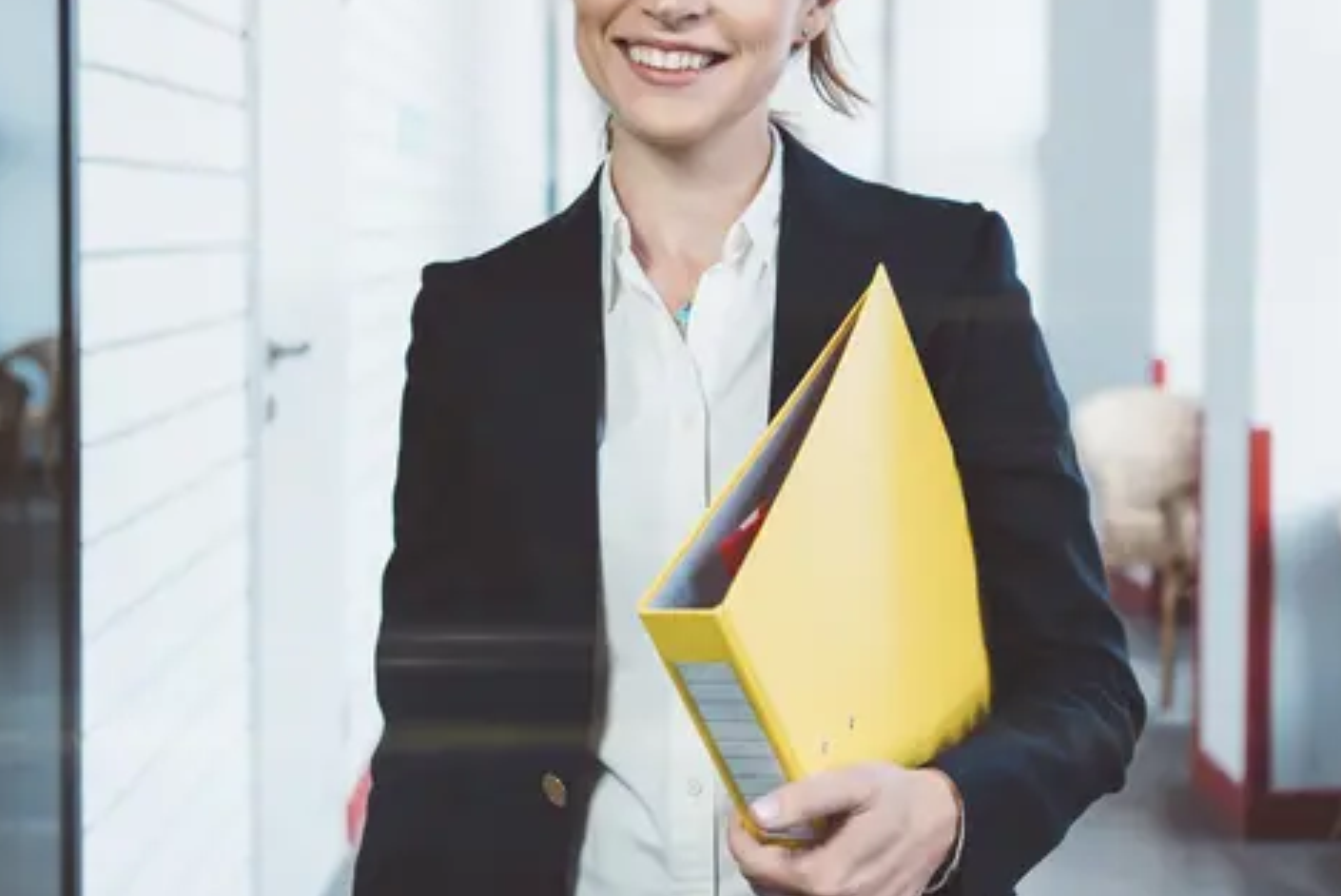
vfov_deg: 27.4
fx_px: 1826
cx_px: 839
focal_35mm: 49
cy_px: 290
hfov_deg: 40.0
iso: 200
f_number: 2.8
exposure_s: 1/200
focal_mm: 35
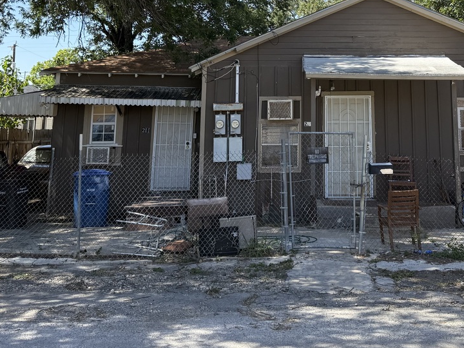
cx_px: 305
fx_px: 643
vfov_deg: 28.6
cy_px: 12
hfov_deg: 39.2
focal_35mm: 48
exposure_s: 1/1689
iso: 80
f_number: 1.78
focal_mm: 6.76
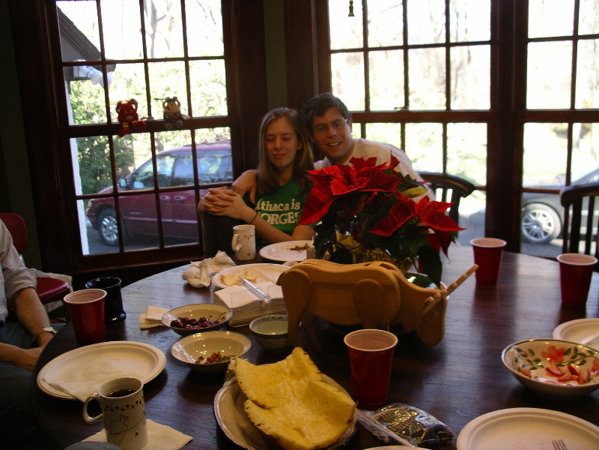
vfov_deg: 38.7
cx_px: 300
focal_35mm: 37
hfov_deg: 50.1
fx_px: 640
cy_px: 225
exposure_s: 1/42
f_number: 2.8
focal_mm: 7.8
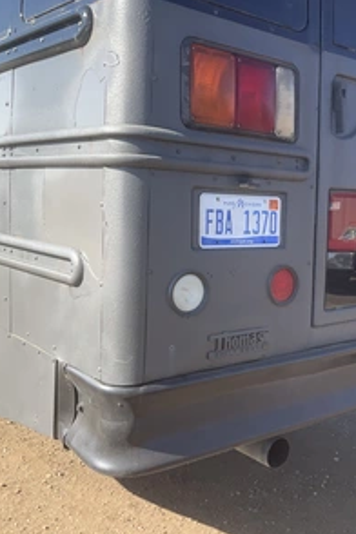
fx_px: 608
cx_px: 292
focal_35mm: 41
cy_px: 269
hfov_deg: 31.6
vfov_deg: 47.4
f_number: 1.8
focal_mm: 3
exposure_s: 1/568
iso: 25
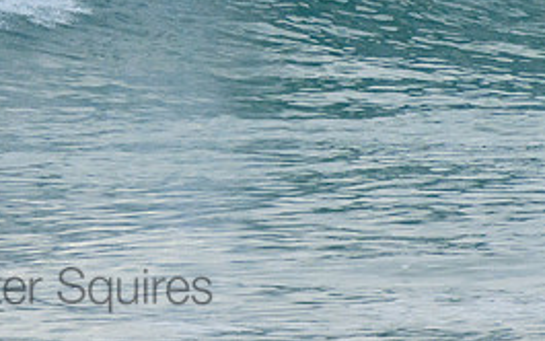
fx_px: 17315
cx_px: 175
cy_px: -99
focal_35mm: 1165
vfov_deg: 1.1
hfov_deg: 1.8
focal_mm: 380
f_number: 5.6
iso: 500
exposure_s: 1/1250
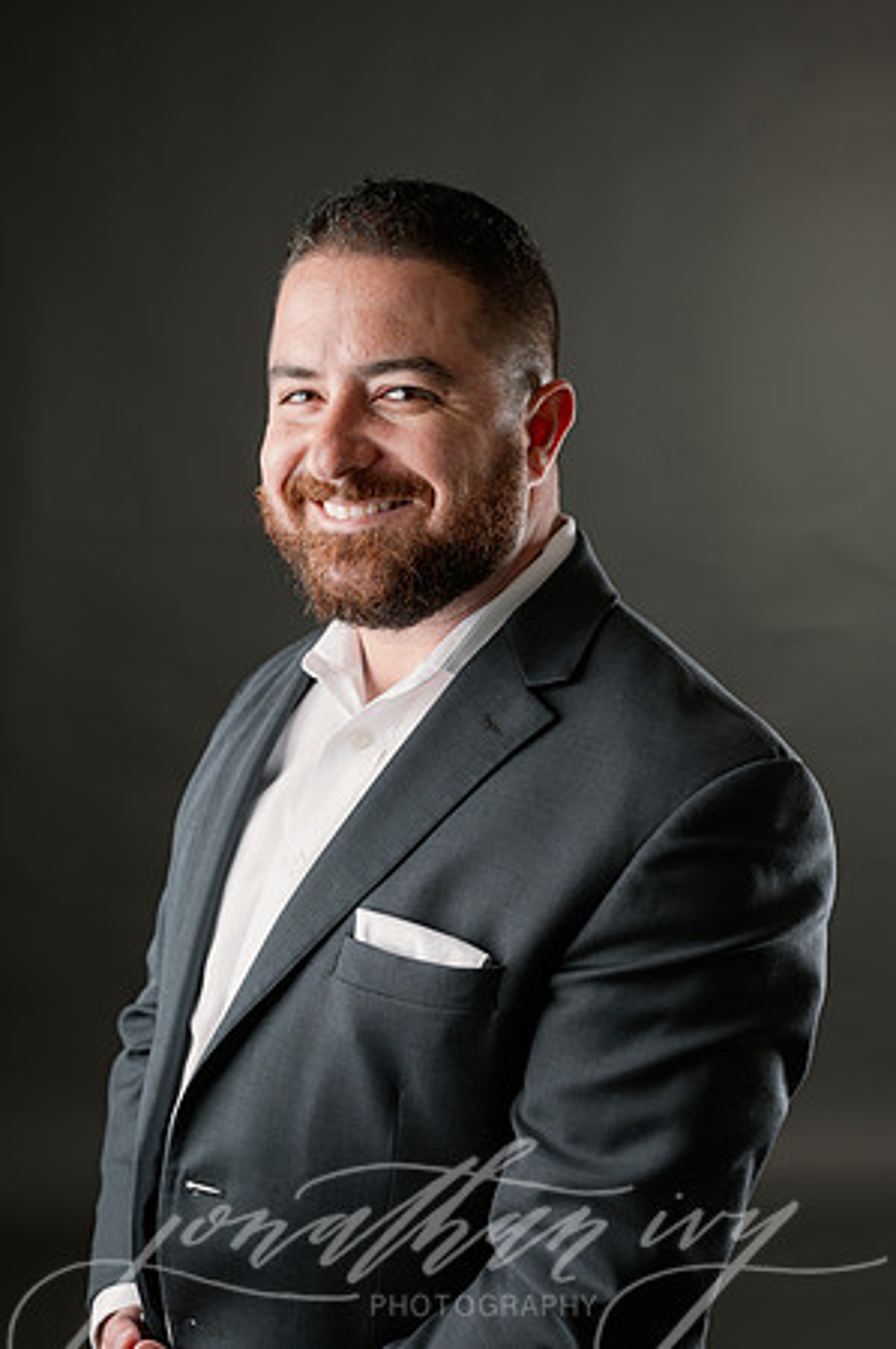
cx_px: 448
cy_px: 674
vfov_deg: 39.6
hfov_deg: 26.9
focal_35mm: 50
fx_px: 1871
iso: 100
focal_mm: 50
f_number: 5
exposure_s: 1/200
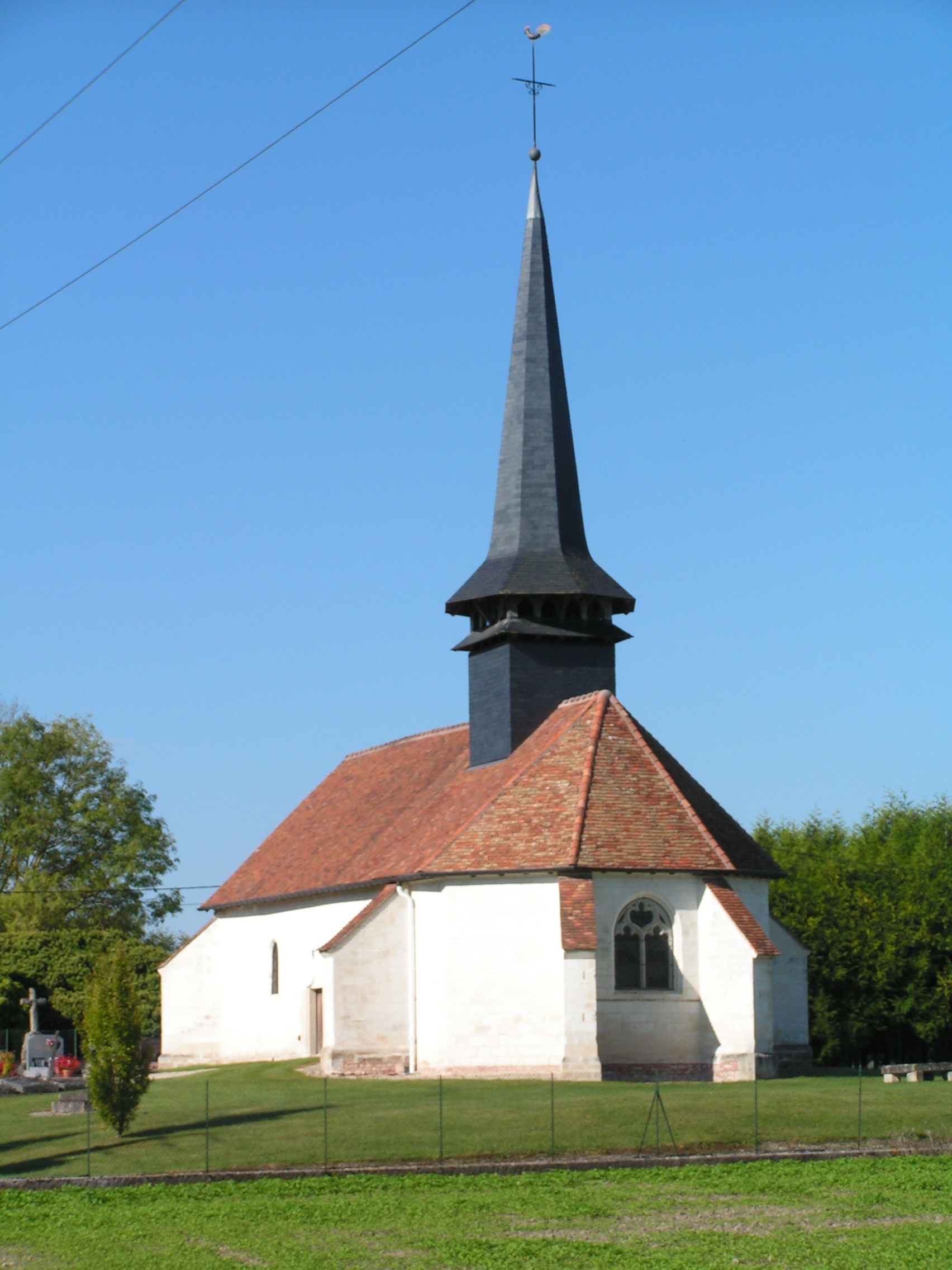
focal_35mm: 94
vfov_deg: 20.9
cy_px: 635
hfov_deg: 15.7
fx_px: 3447
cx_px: 476
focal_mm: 15.6
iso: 50
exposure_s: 1/1000
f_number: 4
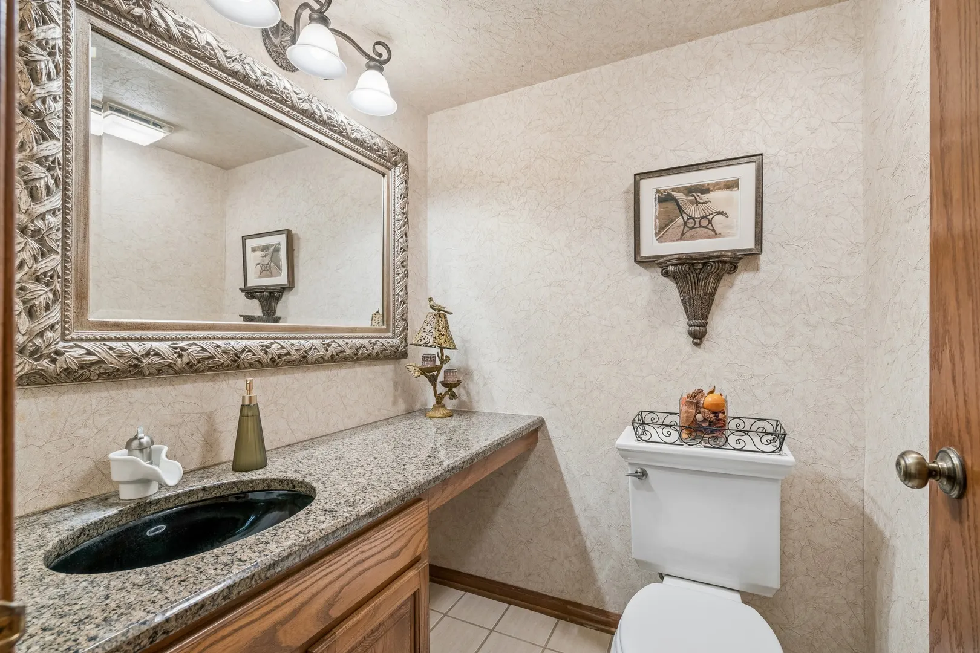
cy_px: 326
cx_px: 490
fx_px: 436
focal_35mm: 16
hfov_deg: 96.7
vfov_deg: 73.7
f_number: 8
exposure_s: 1/8
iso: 250
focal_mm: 16
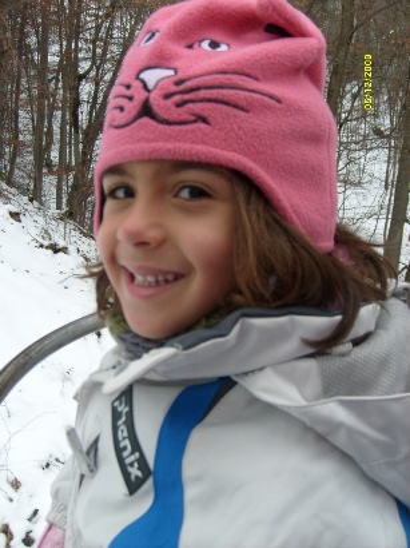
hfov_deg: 40.7
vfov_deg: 52.7
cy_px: 274
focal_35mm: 35
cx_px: 205
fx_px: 553
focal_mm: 5.8
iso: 80
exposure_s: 1/180
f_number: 2.8
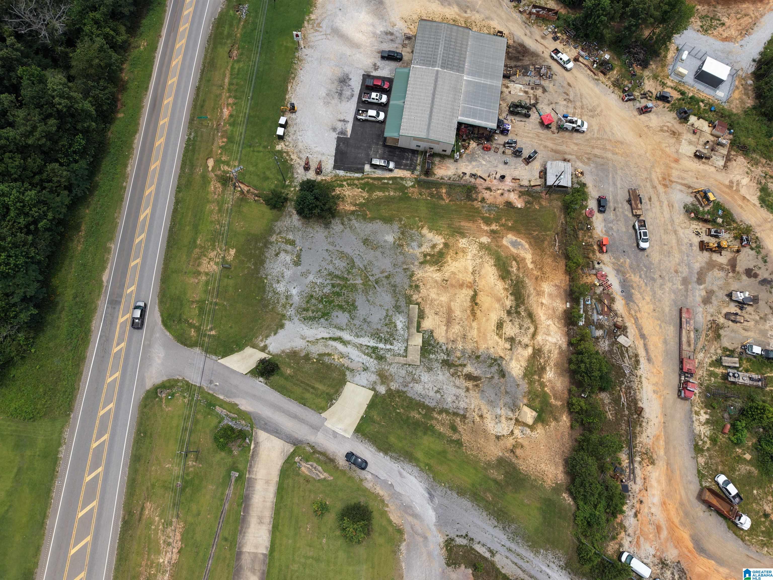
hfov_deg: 71.6
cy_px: 290
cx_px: 386
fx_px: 536
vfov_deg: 56.8
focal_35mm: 24
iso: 130
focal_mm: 8.67
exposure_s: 1/4000
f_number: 1.8
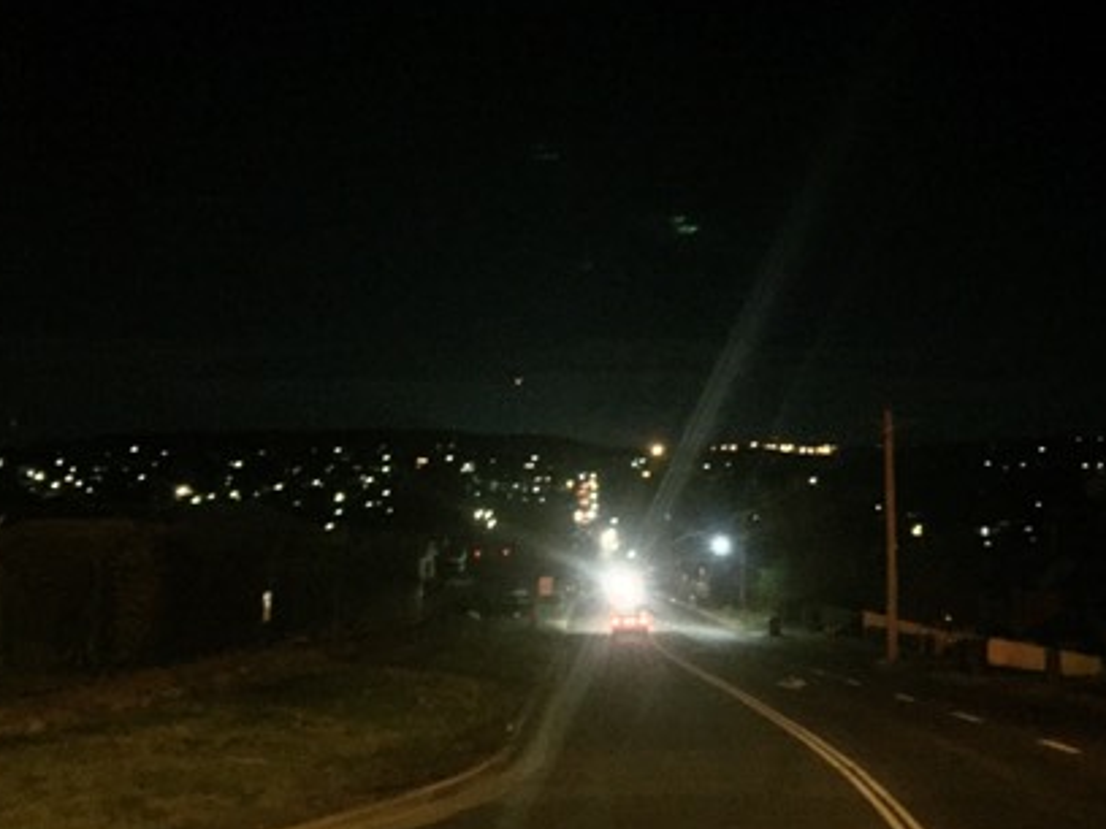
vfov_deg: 38.7
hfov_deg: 49.8
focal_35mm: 37
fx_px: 1182
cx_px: 664
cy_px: 412
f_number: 2.2
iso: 2000
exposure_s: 1/15
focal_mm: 4.15
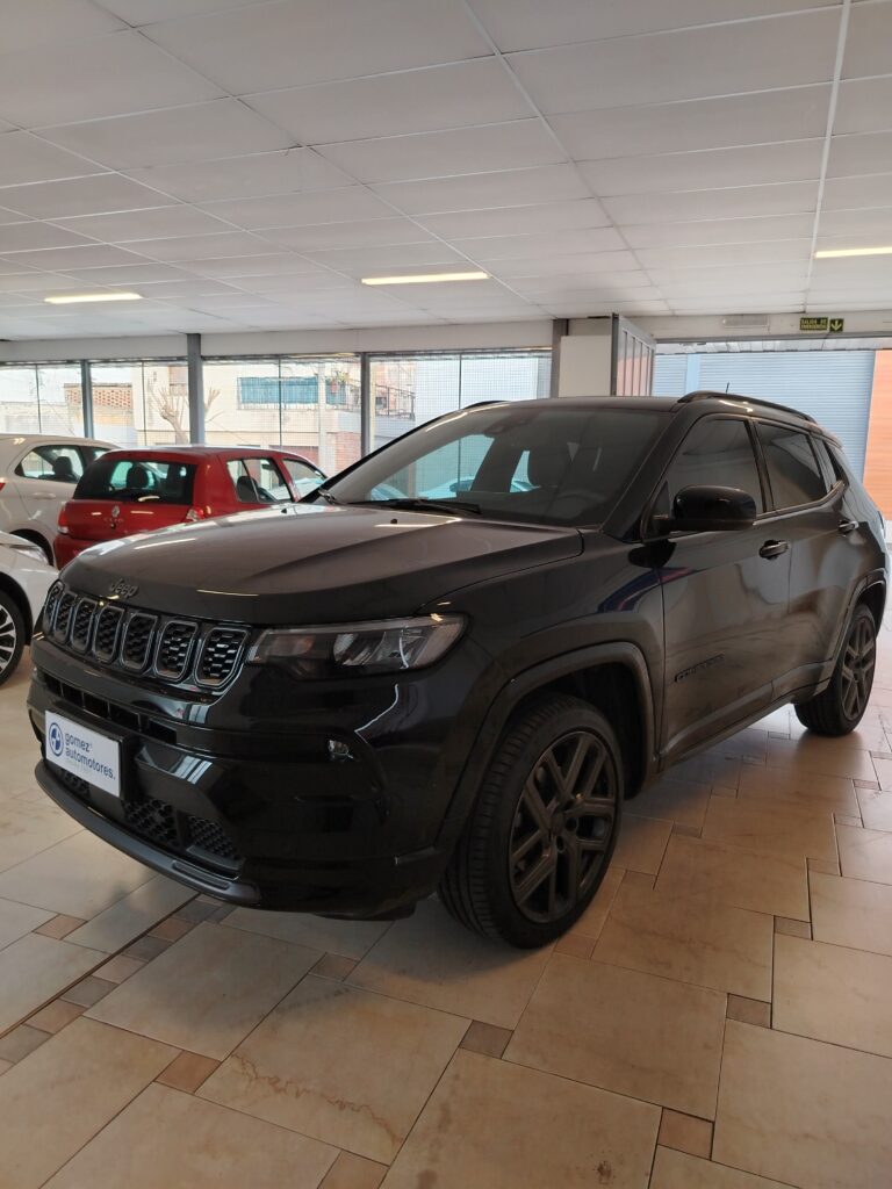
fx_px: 825
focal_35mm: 24
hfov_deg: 56.8
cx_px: 446
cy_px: 594
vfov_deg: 71.6
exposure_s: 1/50
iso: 244
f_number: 1.75
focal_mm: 5.25
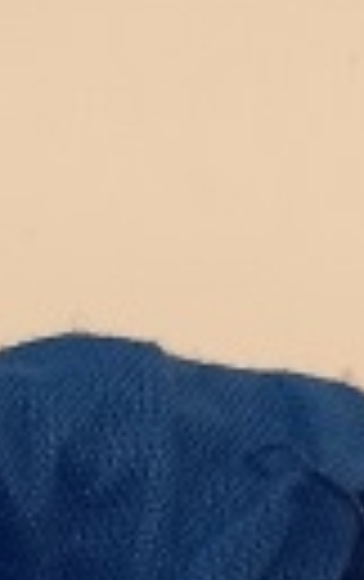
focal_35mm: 164
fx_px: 2594
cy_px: 1668
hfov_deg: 7.8
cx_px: -270
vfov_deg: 10.0
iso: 320
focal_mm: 4.6
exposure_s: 1/50
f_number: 2
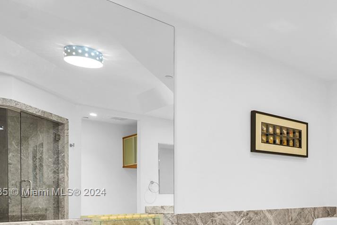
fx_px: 337
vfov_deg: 35.2
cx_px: 333
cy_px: 193
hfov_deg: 45.3
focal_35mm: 36
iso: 200
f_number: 8
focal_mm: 16
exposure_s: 1/2.5
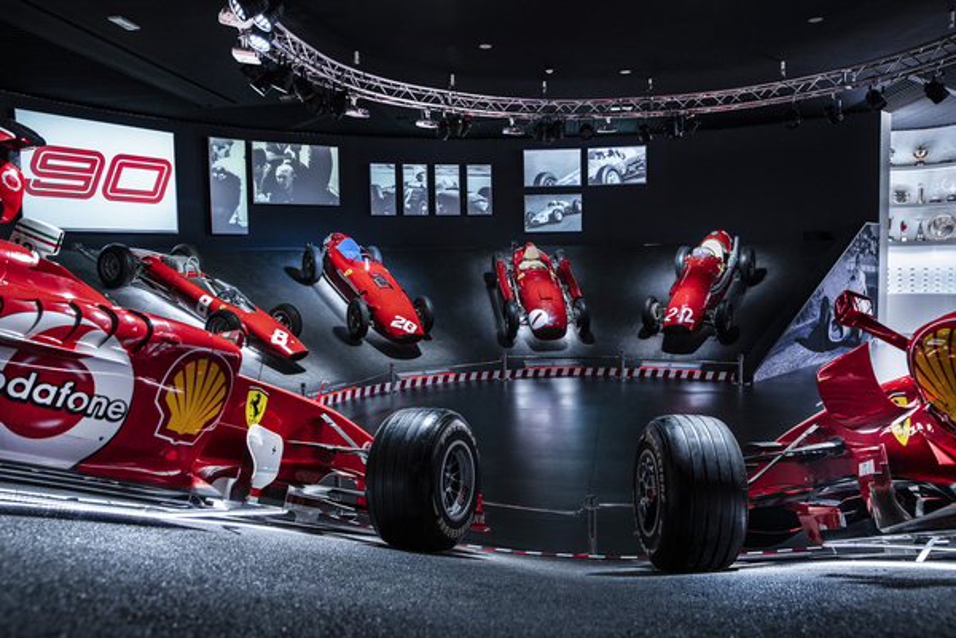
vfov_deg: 46.4
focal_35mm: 28
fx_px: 743
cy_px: 319
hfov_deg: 65.5
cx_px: 478
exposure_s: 1/30
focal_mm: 28
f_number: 5.6
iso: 2000
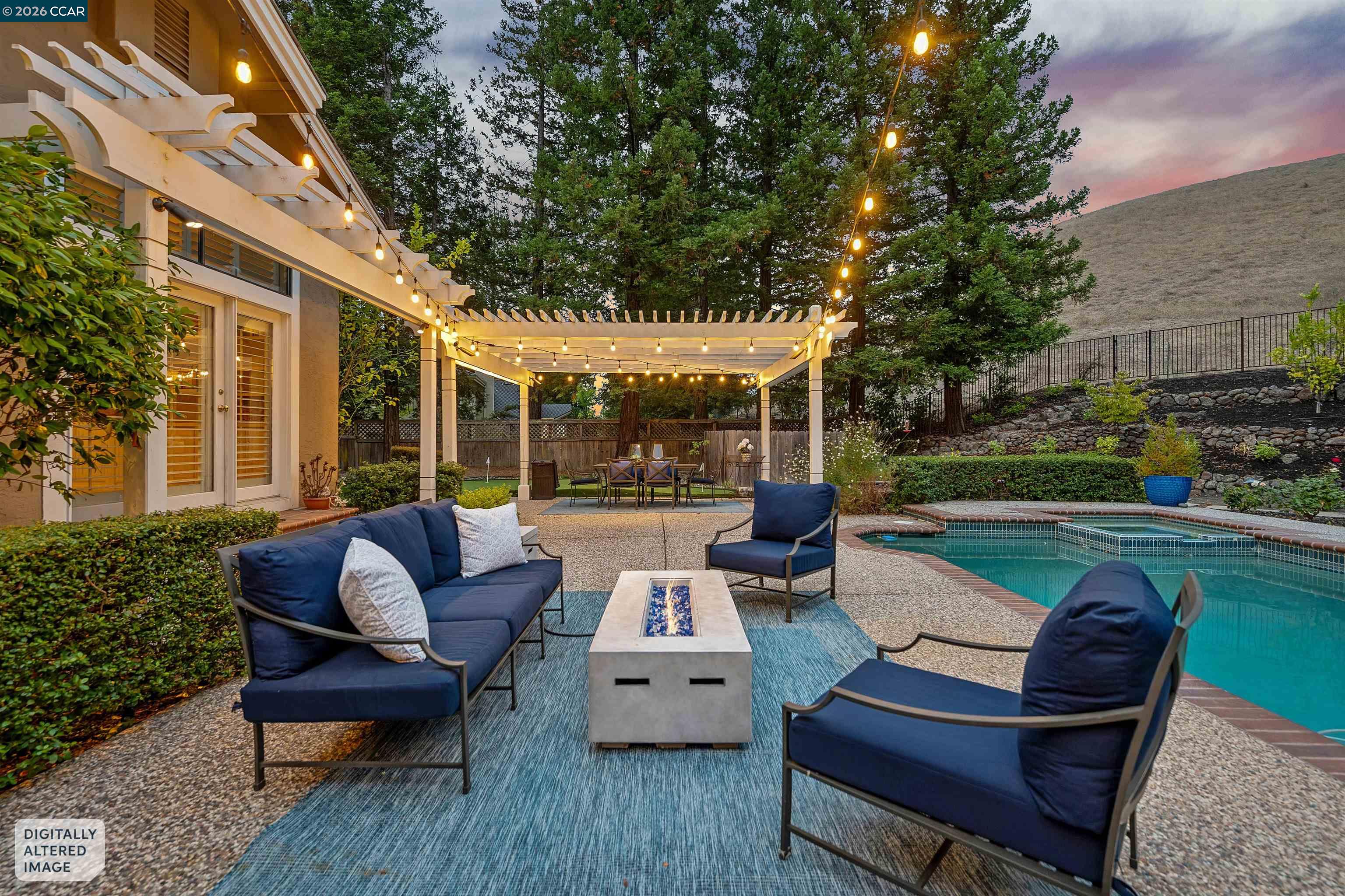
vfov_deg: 75.5
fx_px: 579
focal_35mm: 16
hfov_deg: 98.5
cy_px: 448
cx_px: 672
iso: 1600
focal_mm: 15.5
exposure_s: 1/15
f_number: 5.6
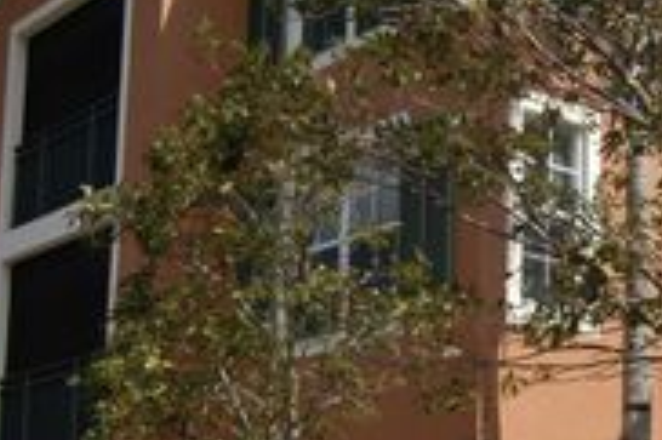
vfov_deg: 15.6
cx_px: 622
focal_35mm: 86
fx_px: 1587
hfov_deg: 22.8
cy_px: 378
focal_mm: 21
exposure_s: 1/320
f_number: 9
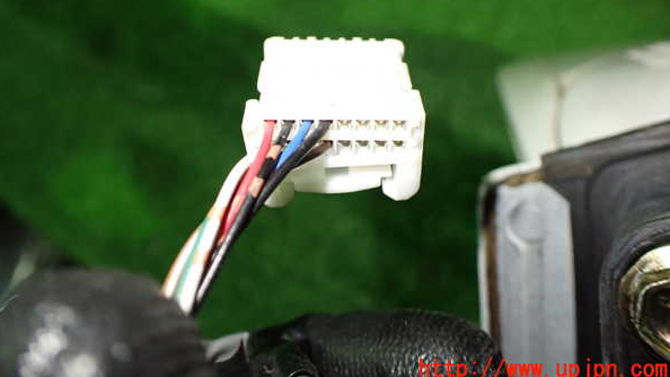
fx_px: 586
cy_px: 130
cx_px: 335
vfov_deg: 35.3
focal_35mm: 33
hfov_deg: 59.5
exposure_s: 1/125
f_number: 2.3
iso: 800
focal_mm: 5.4
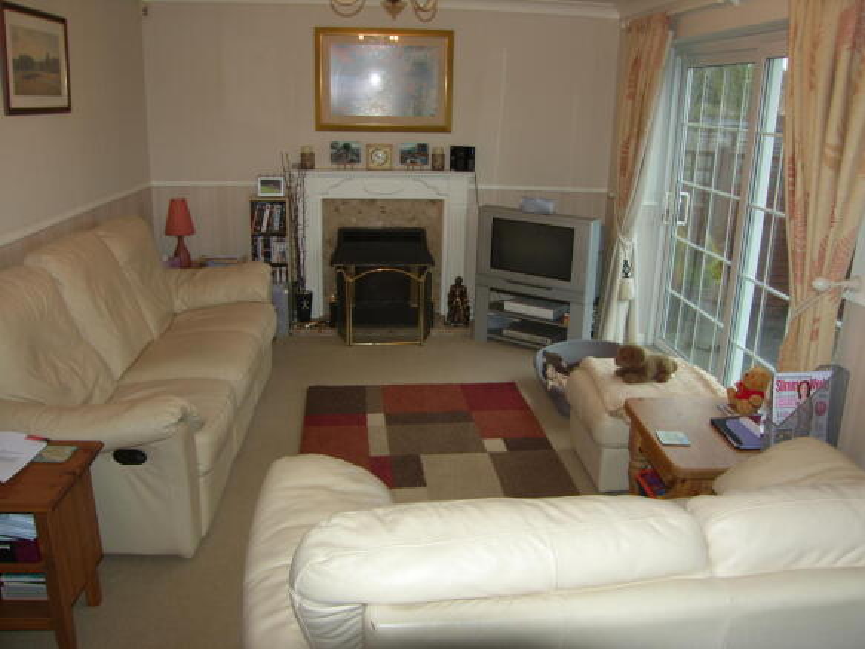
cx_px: 432
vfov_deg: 49.7
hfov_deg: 63.5
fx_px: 700
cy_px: 324
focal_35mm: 28
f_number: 2.2
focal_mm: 7.4
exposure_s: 1/30
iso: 50
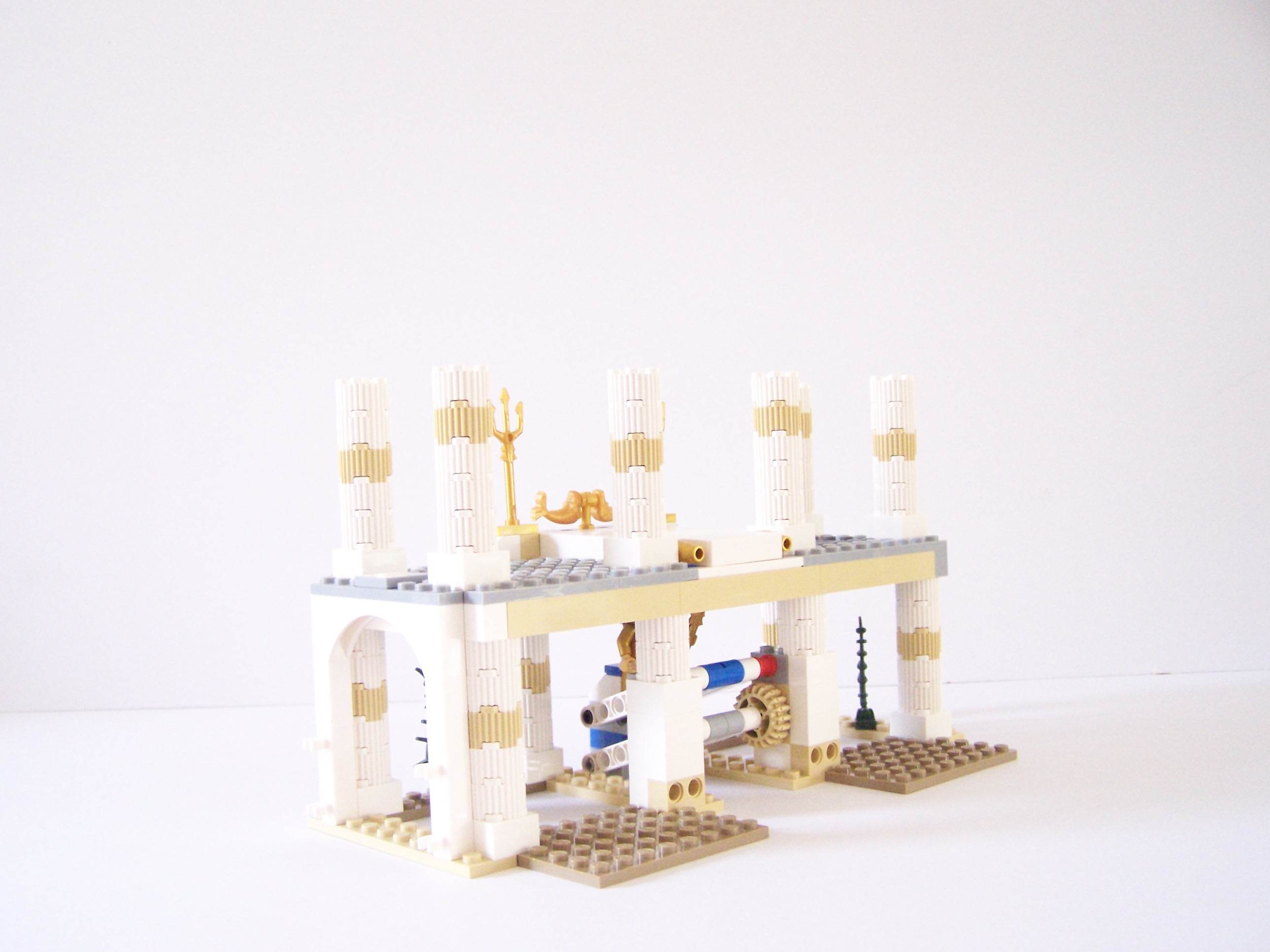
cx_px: 635
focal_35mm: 38
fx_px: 1394
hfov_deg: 49.0
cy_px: 476
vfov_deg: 37.7
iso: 400
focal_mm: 6.3
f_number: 3.2
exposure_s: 1/8
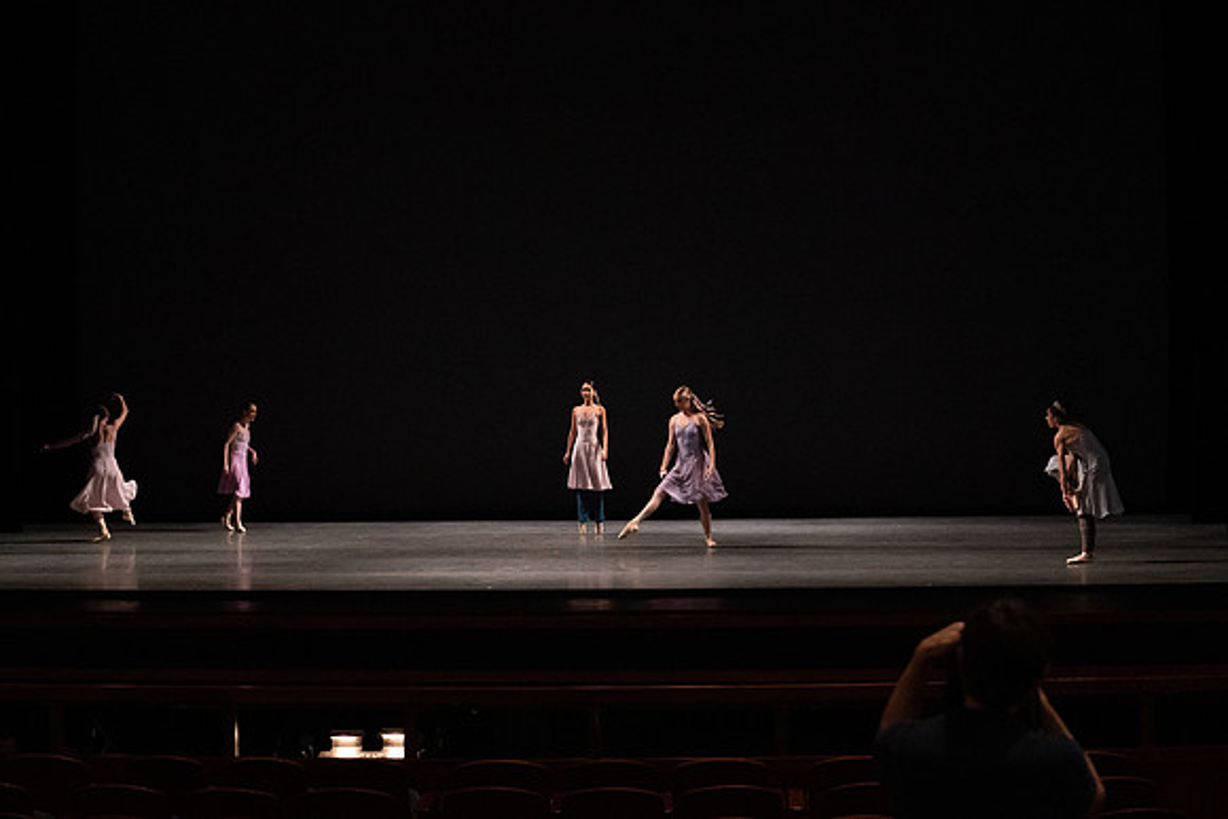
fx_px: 2388
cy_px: 410
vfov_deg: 19.5
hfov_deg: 28.8
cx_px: 614
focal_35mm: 70
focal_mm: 70
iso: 12800
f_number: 5
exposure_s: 1/400
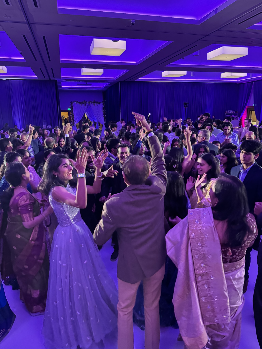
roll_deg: +0.9
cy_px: 174
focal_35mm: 24
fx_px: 242
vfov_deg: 71.6
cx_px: 131
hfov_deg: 56.8
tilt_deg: -15.0
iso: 1000
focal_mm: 6.76
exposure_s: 1/40
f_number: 1.78
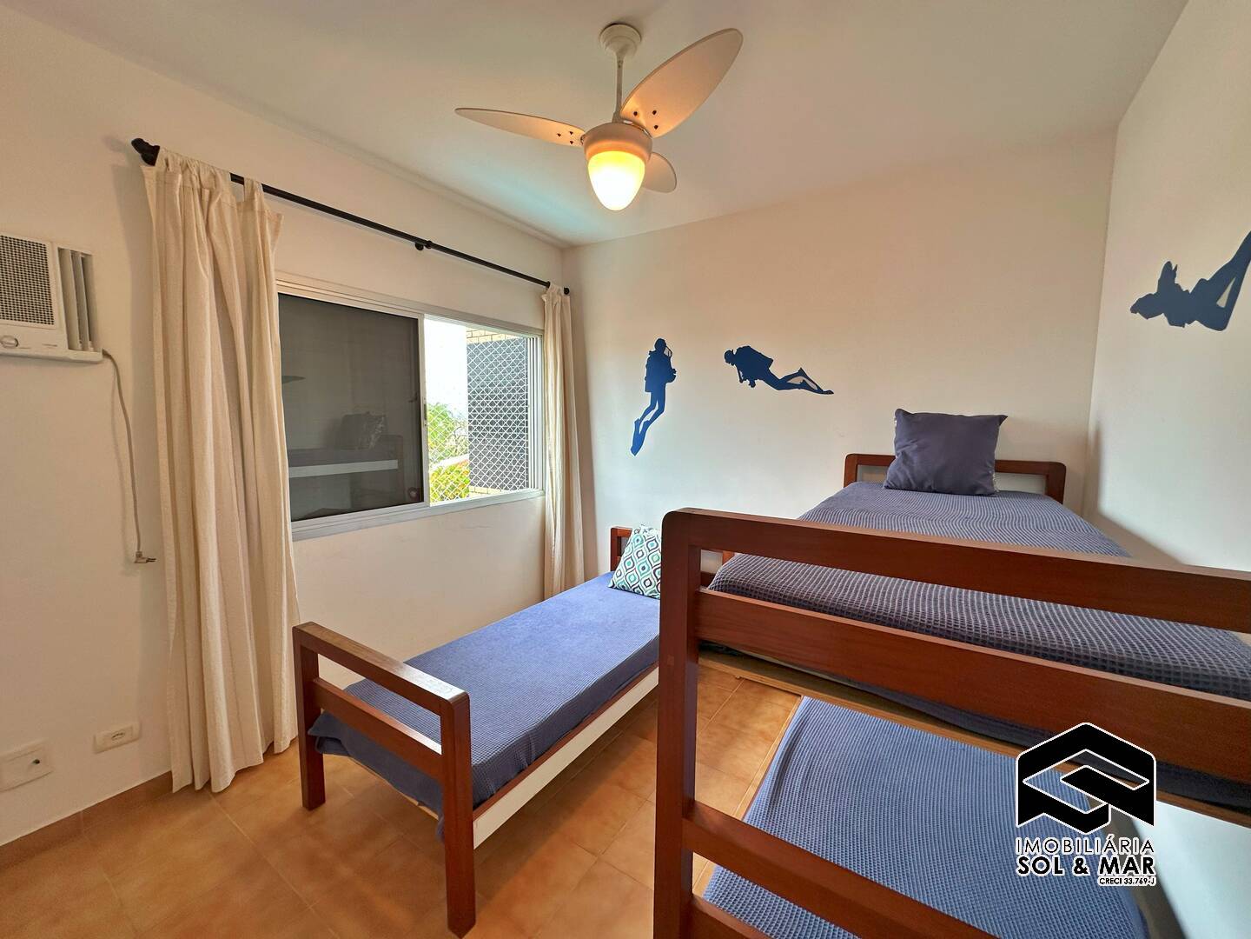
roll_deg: -0.7
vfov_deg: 85.7
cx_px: 626
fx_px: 506
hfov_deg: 102.1
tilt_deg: -5.5
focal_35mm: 14
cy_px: 470
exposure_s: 1/120
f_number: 2.2
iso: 64
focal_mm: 2.22
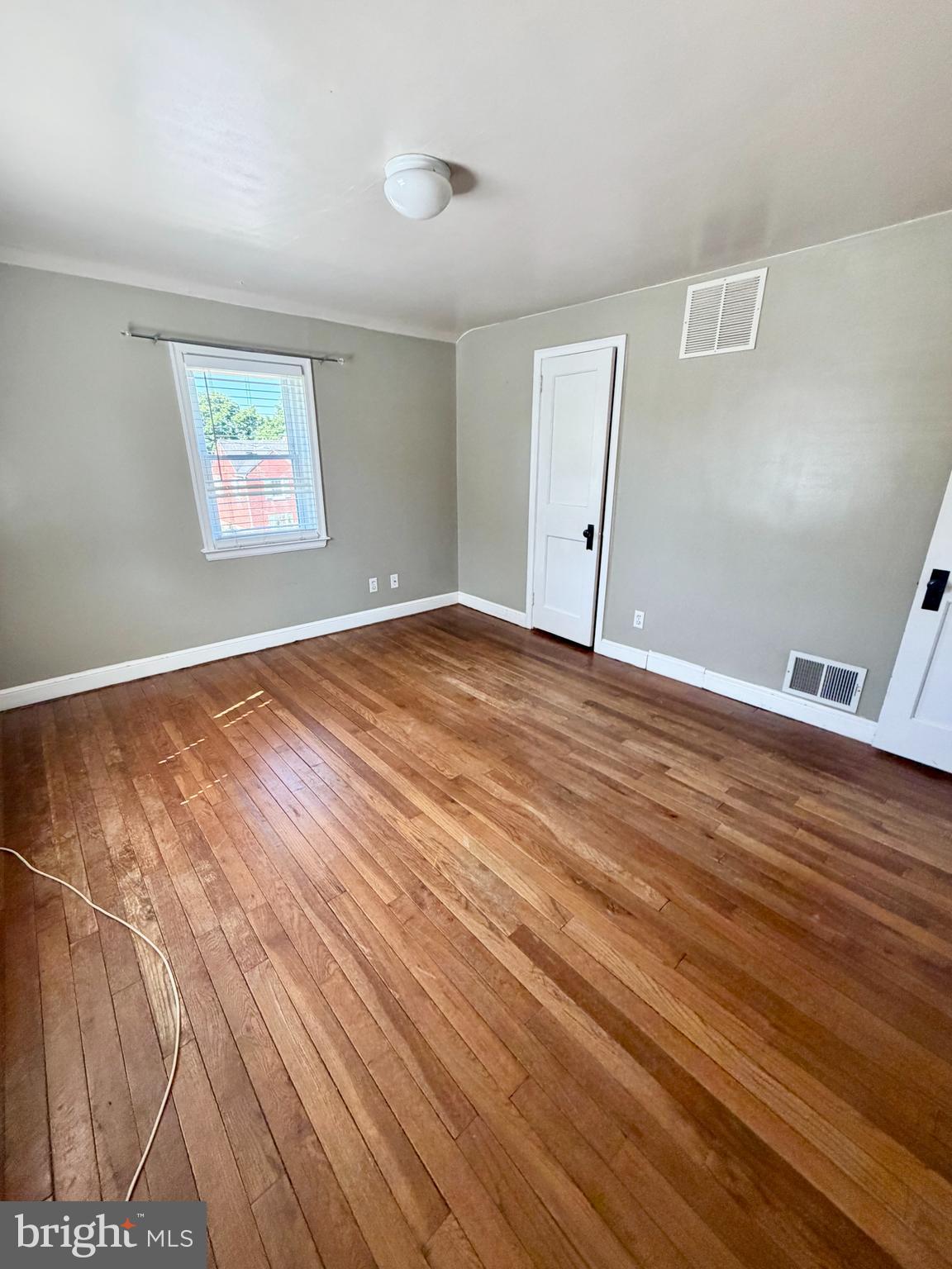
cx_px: 476
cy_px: 634
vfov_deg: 102.1
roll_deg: -1.1
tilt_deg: -19.4
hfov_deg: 85.7
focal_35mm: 14
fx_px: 513
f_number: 2.2
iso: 320
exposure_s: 1/121
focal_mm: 2.22
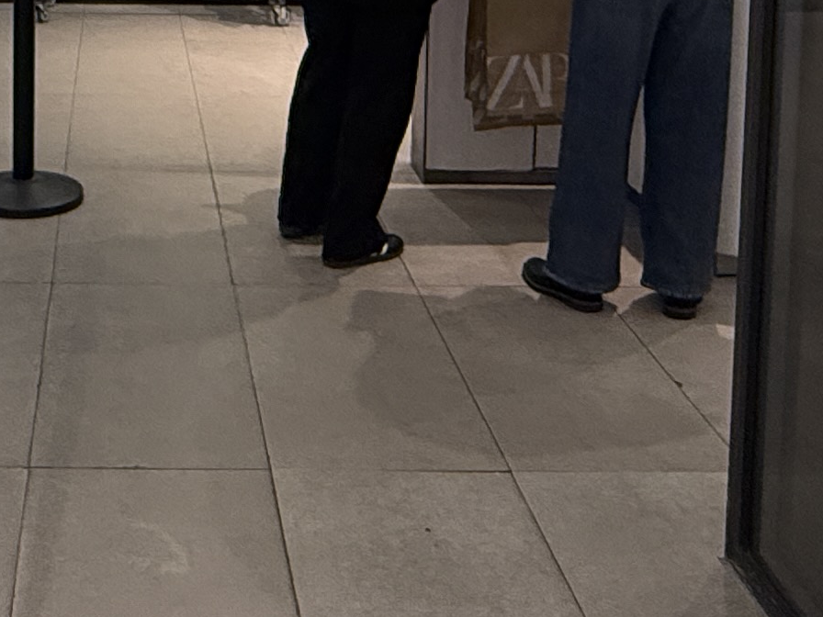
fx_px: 1498
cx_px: 139
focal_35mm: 63
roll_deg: -0.8
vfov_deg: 21.2
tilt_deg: -4.0
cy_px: -172
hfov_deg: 29.8
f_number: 2.2
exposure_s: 1/120
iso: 320
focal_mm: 2.22
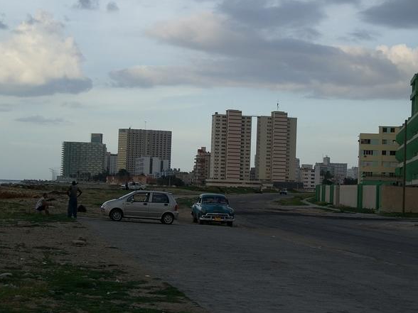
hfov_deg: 26.3
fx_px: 894
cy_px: 145
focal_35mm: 74
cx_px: 225
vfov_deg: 19.9
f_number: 4
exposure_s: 1/320
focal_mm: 14.2
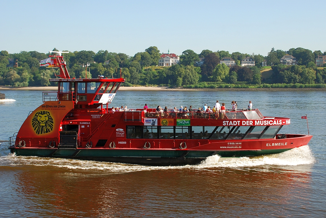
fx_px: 435
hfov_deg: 41.1
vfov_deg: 28.1
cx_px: 163
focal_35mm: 48
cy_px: 109
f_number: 9
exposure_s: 1/160
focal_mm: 32
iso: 200
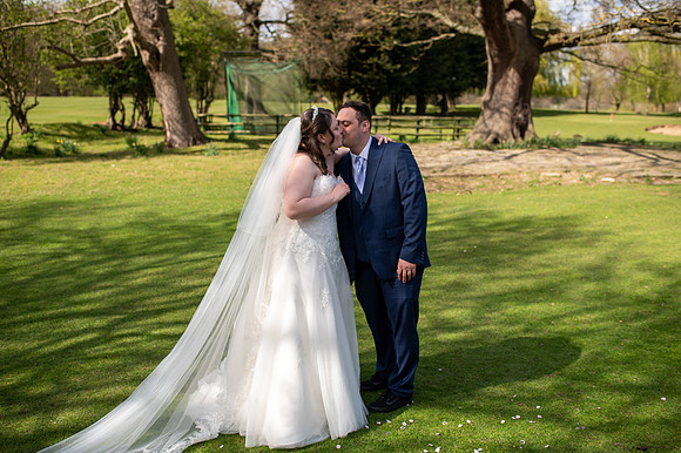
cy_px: 226
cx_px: 340
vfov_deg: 36.3
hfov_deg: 52.5
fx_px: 691
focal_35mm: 37
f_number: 2.8
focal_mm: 35
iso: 100
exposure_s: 1/800
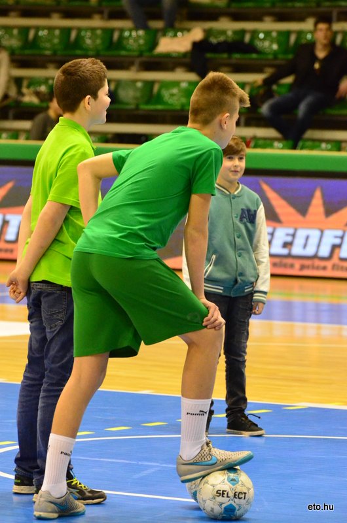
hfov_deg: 5.5
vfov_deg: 8.3
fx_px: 3594
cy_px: 262
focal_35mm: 248
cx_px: 174
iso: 6400
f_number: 5.6
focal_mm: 165
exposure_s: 1/400
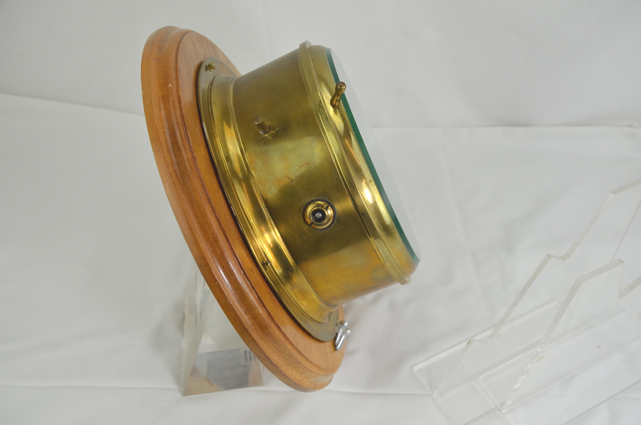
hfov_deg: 53.2
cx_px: 320
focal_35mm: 36
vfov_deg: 36.7
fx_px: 640
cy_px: 212
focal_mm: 24
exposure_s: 1/125
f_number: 5.6
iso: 200
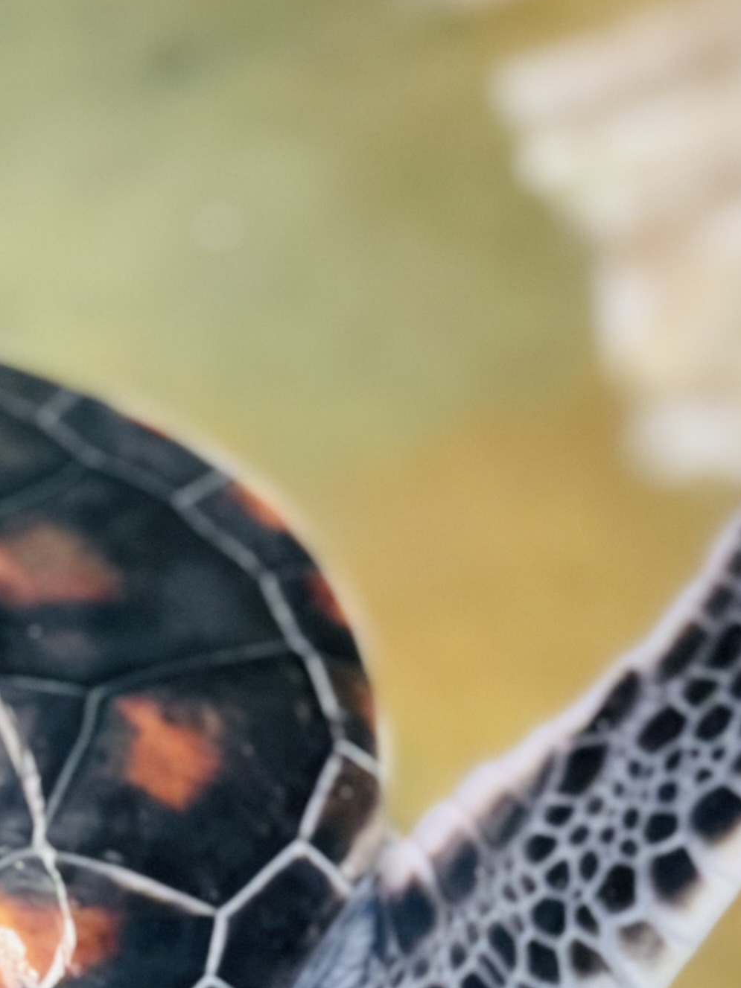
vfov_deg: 12.4
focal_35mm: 158
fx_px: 4510
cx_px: 220
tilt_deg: -48.1
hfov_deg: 9.4
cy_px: 995
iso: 160
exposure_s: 1/50
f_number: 2
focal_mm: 6
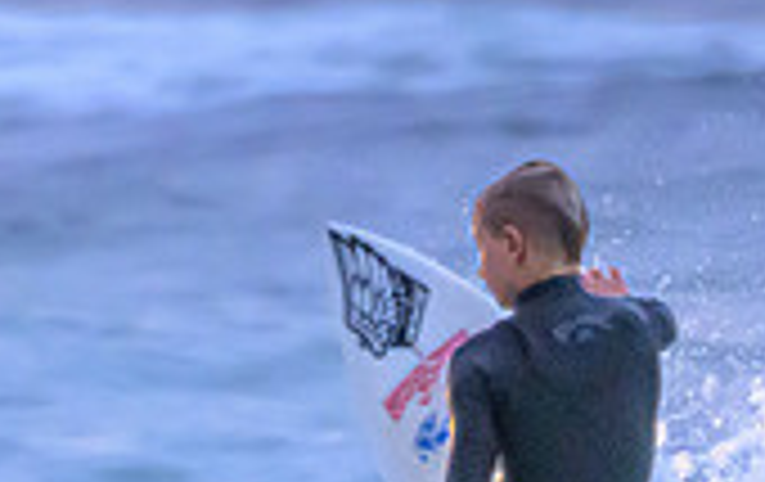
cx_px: 486
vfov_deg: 0.3
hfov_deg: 0.6
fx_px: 79278
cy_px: 866
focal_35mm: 3795
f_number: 11
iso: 12800
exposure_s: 1/500
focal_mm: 900
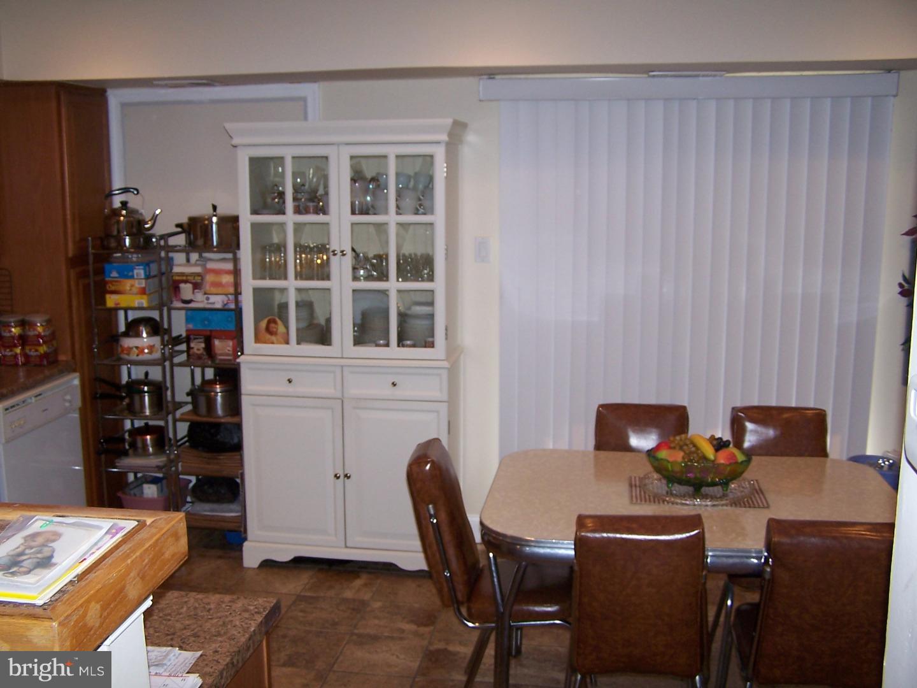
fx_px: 1007
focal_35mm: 38
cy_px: 344
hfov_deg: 49.0
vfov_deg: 37.7
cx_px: 458
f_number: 2.8
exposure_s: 1/60
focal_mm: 6.3
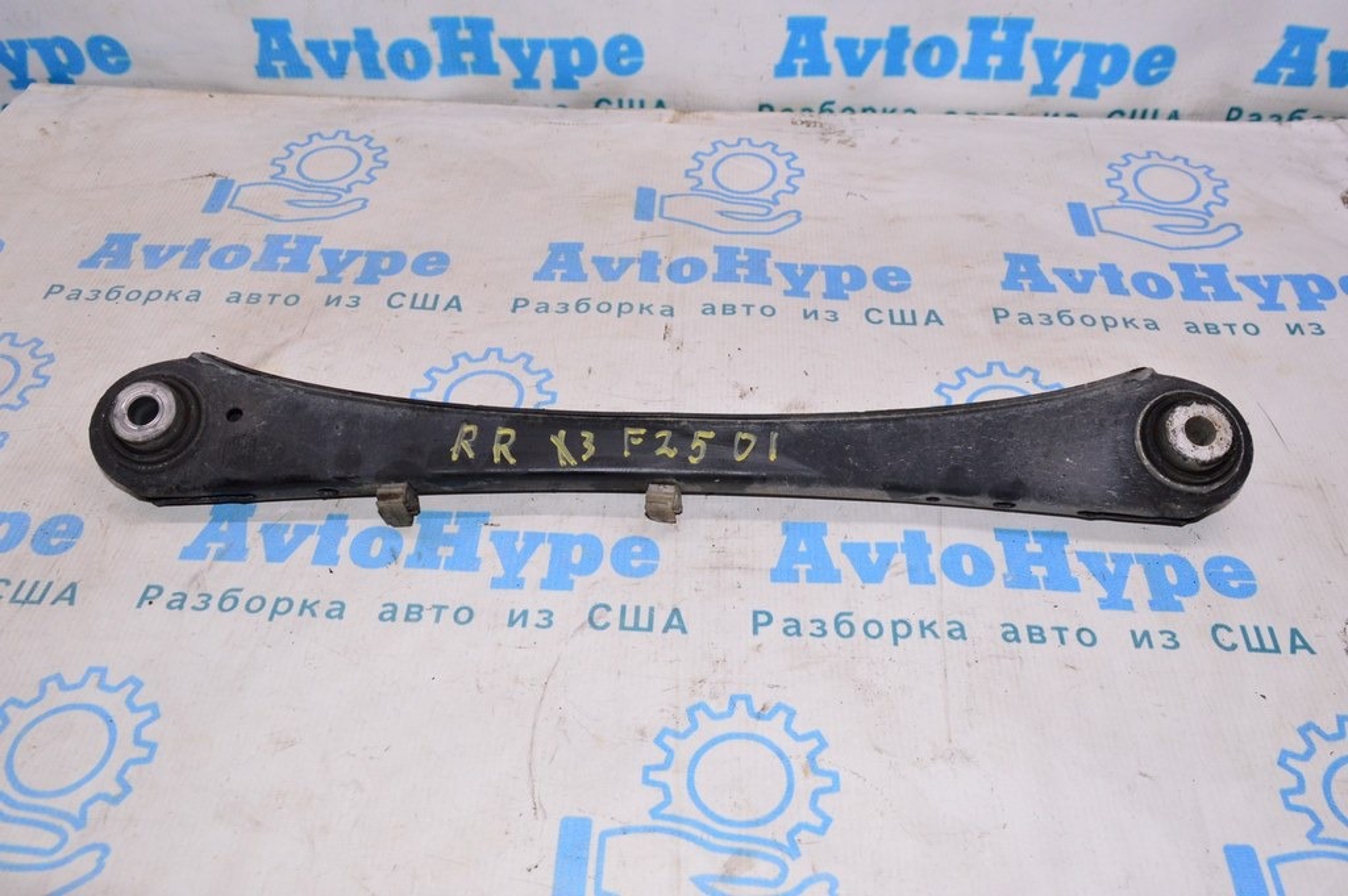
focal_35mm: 30
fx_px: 1122
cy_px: 448
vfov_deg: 43.5
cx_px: 674
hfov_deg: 62.0
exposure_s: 1/200
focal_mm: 20
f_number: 8
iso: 1600
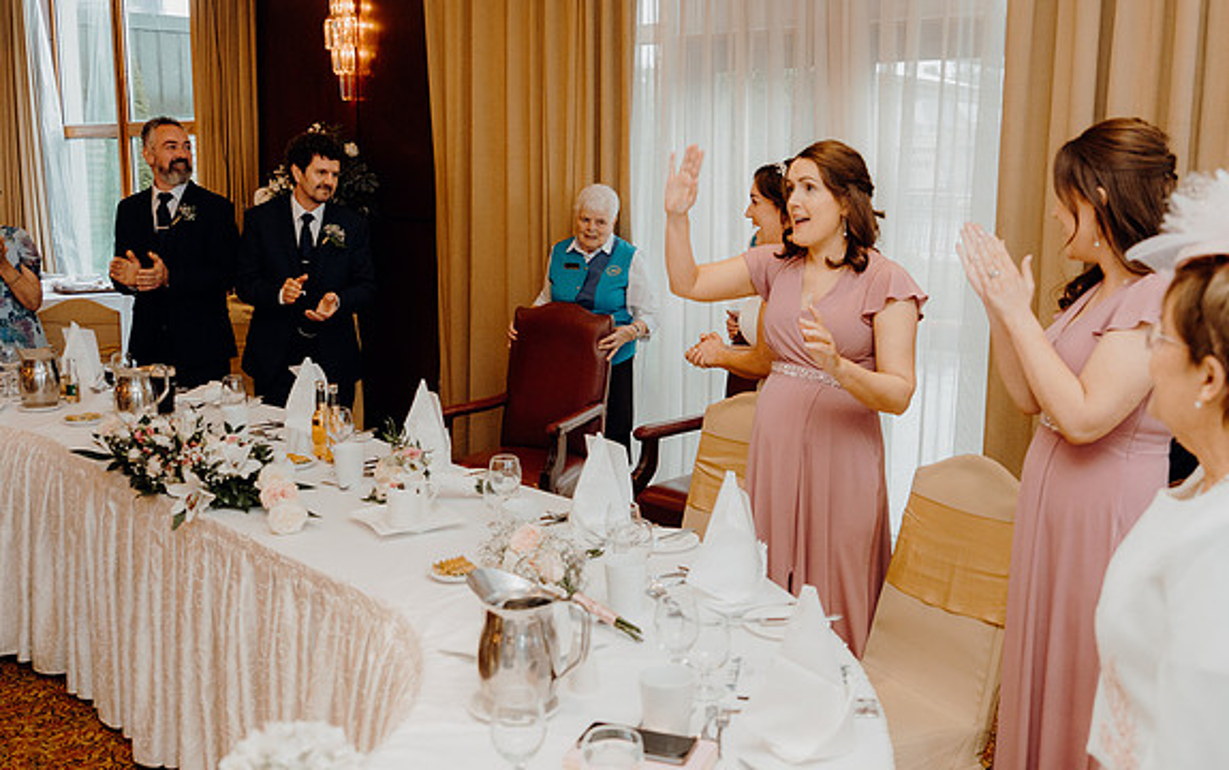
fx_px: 1240
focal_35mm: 37
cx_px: 618
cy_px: 380
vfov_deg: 34.5
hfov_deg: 52.7
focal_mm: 24
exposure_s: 1/200
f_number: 2.8
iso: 1250
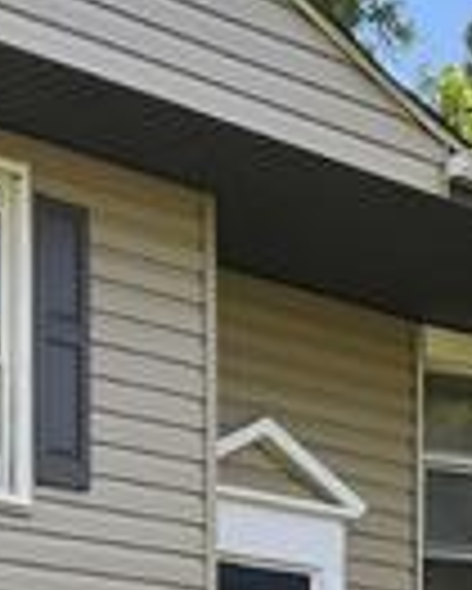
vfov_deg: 15.9
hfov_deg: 12.2
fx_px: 2041
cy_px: 667
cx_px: -360
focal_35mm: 117
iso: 80
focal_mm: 16
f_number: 5
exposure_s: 1/160
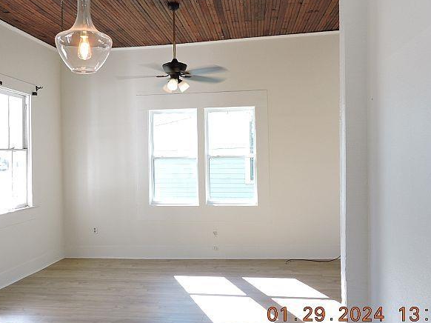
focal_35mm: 33
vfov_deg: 42.8
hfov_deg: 55.2
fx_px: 411
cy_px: 140
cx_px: 190
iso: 100
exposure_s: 1/40
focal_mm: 4.3
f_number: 3.3
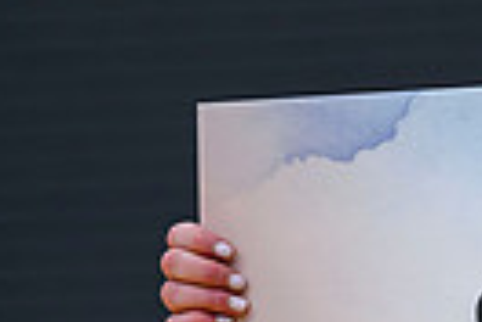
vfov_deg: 3.0
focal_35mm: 463
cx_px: 979
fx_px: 6199
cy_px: 188
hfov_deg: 4.4
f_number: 2.8
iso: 1250
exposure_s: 1/400
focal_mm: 105
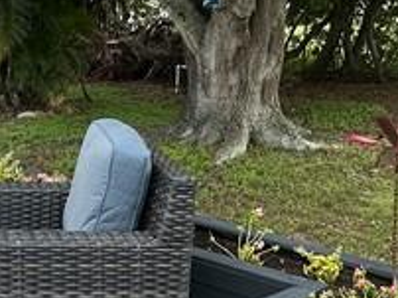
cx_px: -20
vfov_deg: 20.6
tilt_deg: -14.9
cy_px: 189
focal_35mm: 71
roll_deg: +2.2
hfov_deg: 25.7
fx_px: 815
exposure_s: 1/278
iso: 40
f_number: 2.2
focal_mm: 2.22
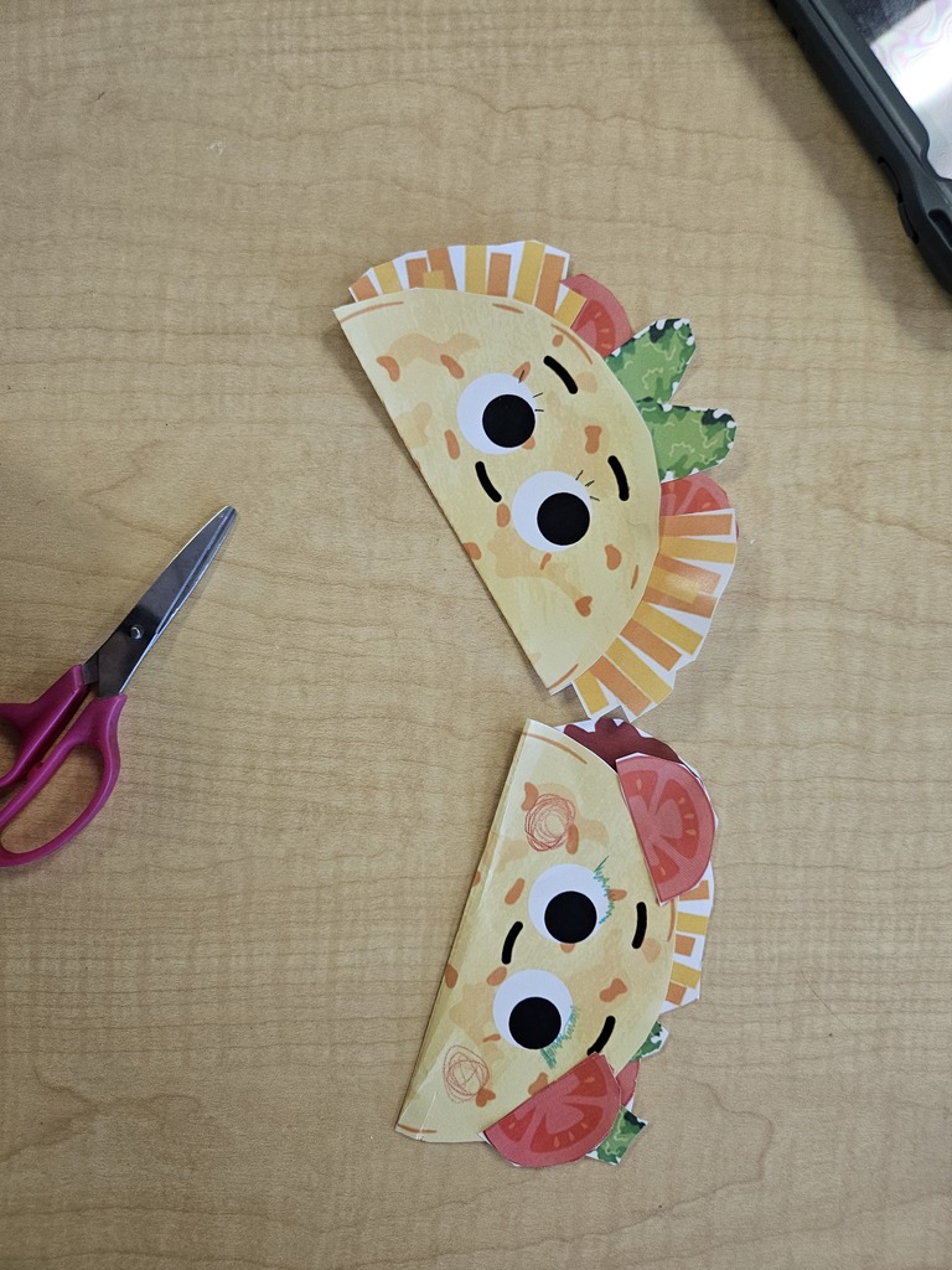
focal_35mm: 24
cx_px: 476
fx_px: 880
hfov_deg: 56.8
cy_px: 635
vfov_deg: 71.6
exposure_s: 1/120
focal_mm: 5
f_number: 1.8
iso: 200
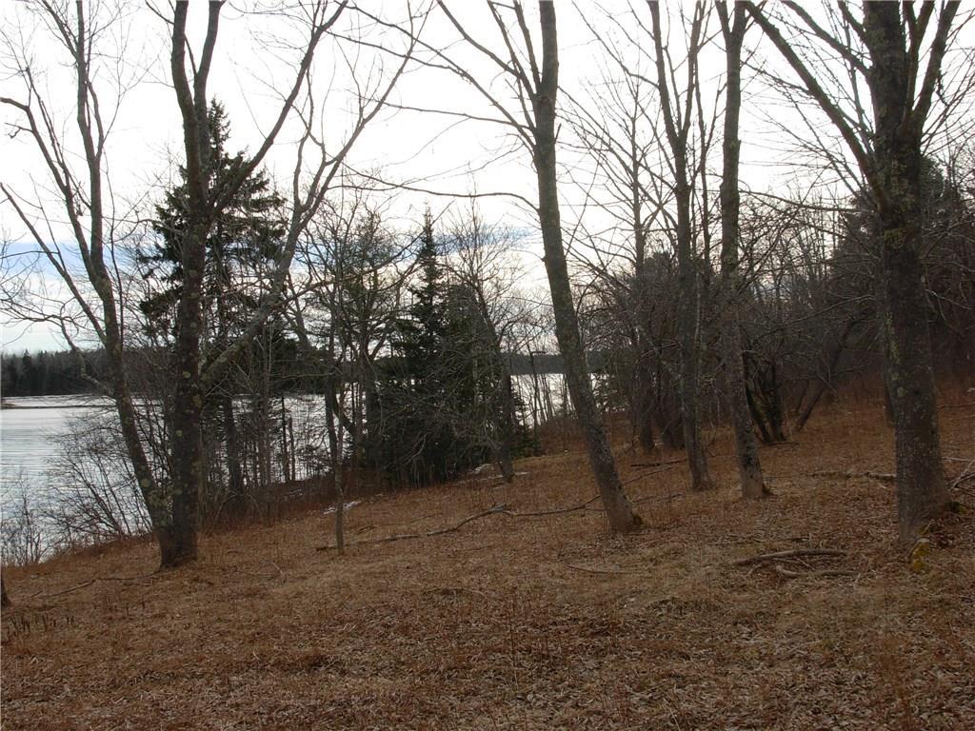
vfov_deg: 37.7
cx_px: 488
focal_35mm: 38
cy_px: 366
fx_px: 1070
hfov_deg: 49.0
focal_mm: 6.3
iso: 79
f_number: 4.9
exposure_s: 1/430
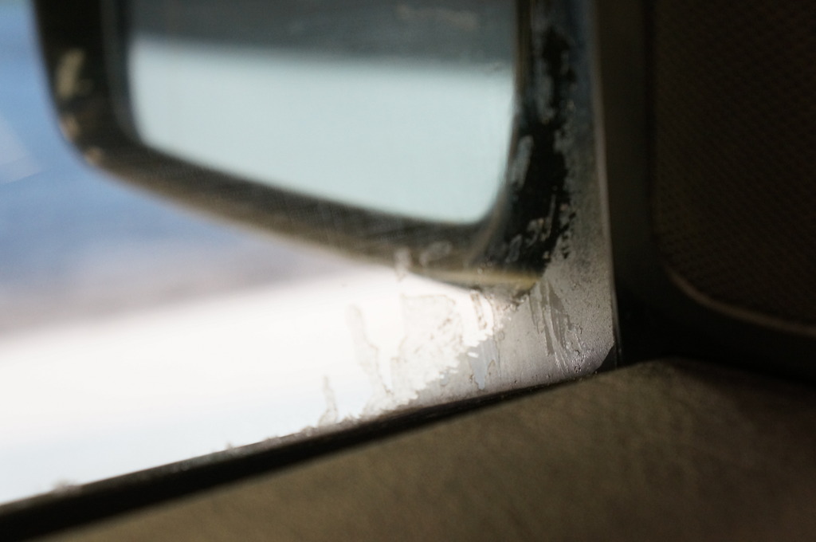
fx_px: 1324
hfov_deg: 34.2
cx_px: 408
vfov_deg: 23.1
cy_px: 271
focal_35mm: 58
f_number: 4.5
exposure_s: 1/60
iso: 1600
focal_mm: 39
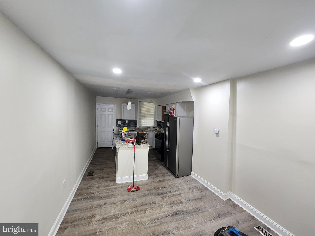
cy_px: 118
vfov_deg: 89.9
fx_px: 118
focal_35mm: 13
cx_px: 158
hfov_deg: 106.2
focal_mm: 2.2
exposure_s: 1/60
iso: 250
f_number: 2.2
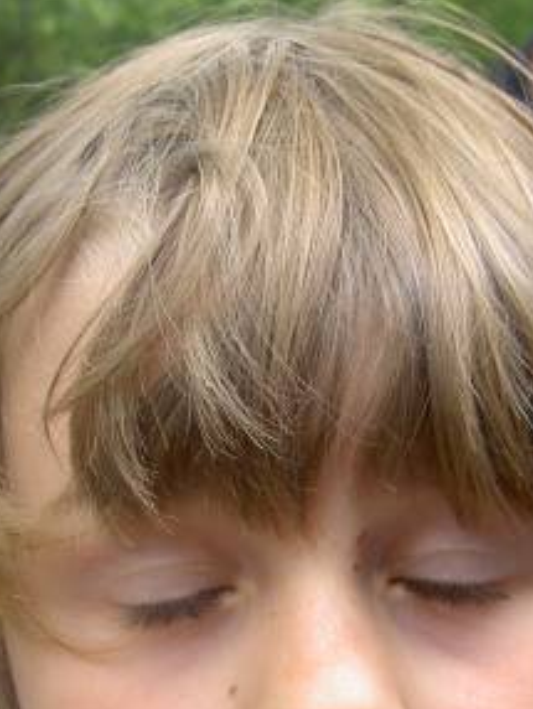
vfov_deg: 17.9
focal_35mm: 109
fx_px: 2234
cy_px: 535
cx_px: 268
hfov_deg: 13.6
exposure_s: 1/100
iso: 100
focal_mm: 8
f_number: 2.8
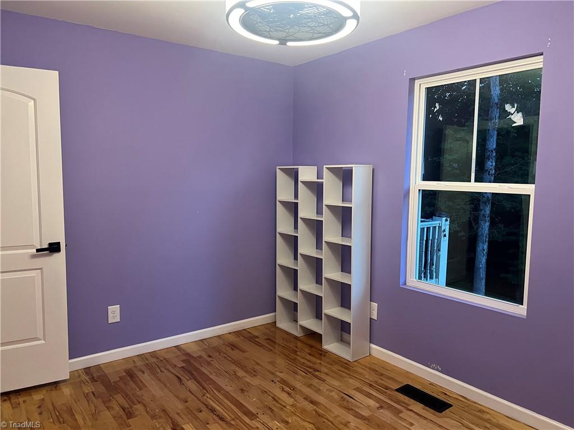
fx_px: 431
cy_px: 215
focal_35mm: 26
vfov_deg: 53.1
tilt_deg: -5.7
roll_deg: -0.2
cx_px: 287
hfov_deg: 67.3
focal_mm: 5.7
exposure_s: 1/60
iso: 400
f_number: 1.5
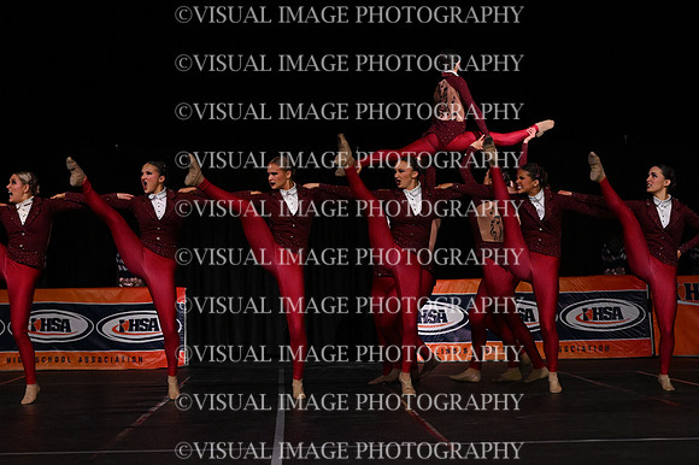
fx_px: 2212
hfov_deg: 18.0
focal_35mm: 114
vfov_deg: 12.0
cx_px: 350
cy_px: 232
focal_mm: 76
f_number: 4
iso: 6400
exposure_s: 1/1000
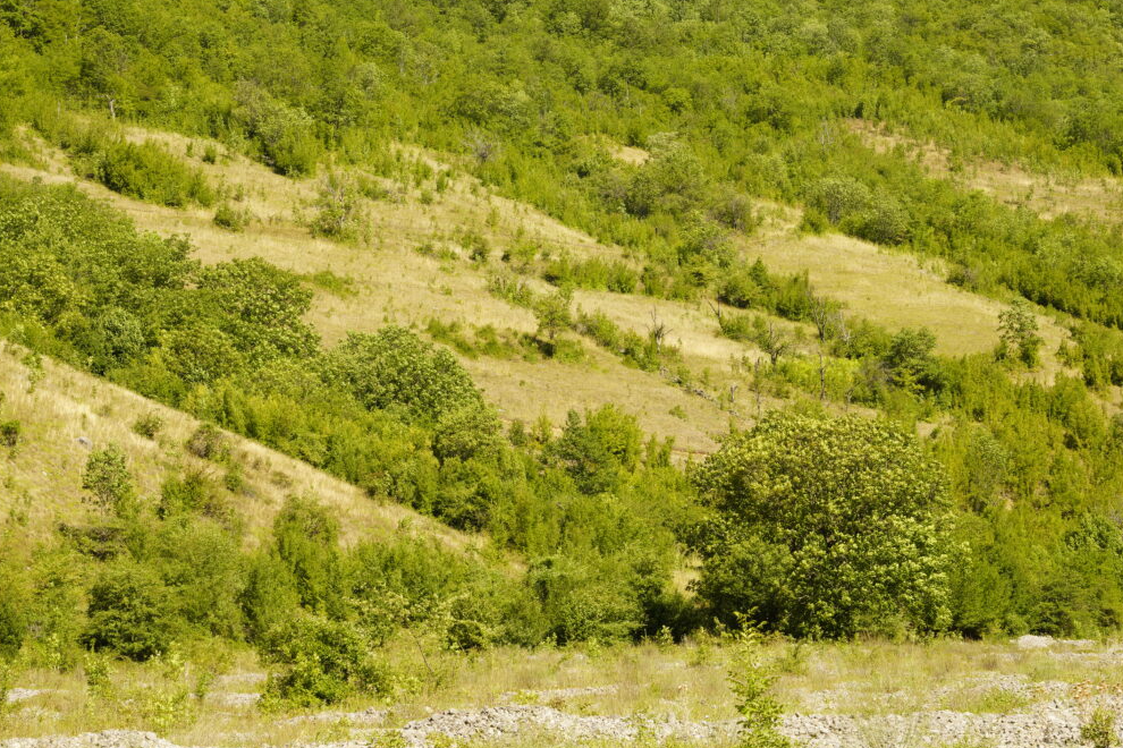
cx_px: 546
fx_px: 2838
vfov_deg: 15.0
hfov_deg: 22.4
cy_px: 379
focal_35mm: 91
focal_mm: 59
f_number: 11
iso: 100
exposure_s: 1/60
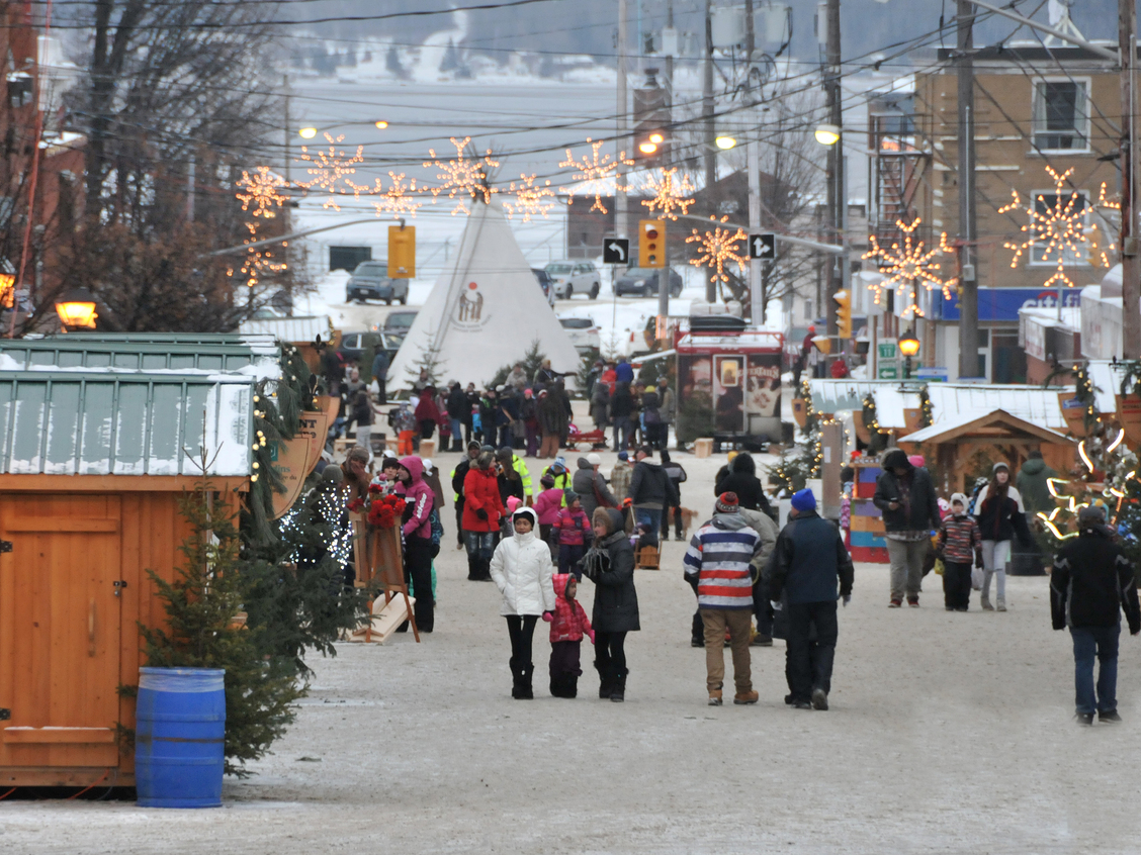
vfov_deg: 4.5
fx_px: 10778
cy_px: 428
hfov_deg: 6.1
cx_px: 498
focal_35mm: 327
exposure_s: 1/100
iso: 1000
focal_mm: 200
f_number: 5.6
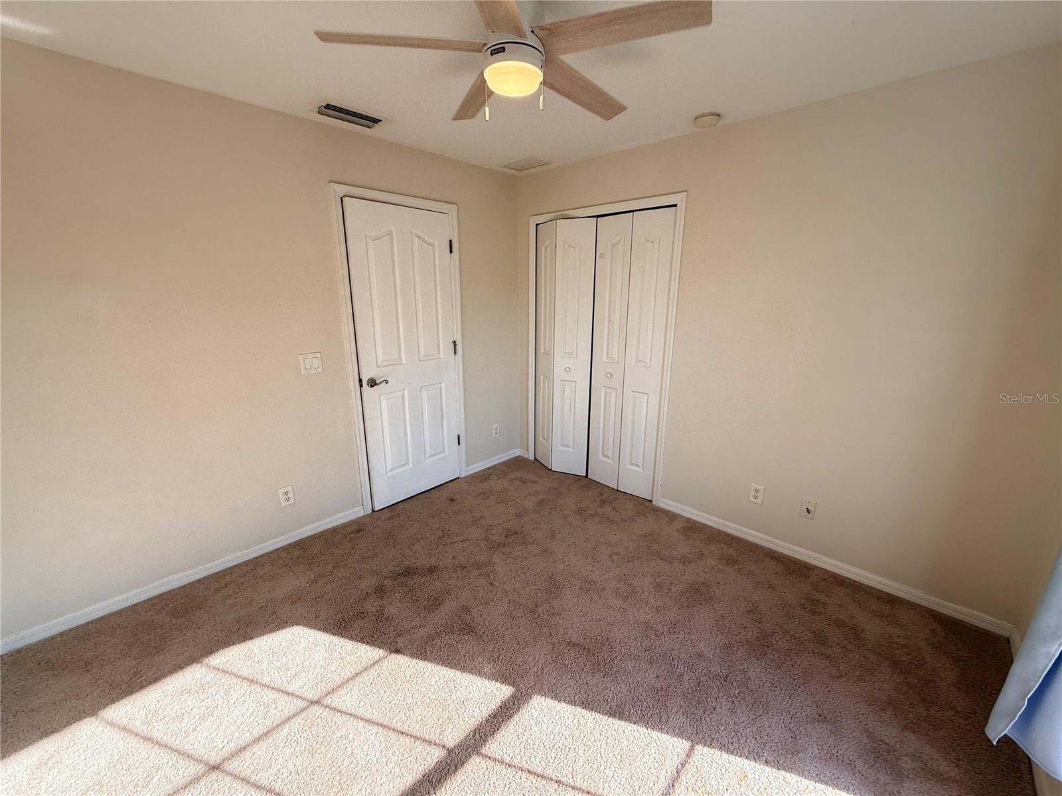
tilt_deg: -14.3
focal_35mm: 14
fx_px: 430
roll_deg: -0.3
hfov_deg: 102.1
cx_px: 531
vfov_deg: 85.7
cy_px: 398
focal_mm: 2.22
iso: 50
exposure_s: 1/370
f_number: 2.2
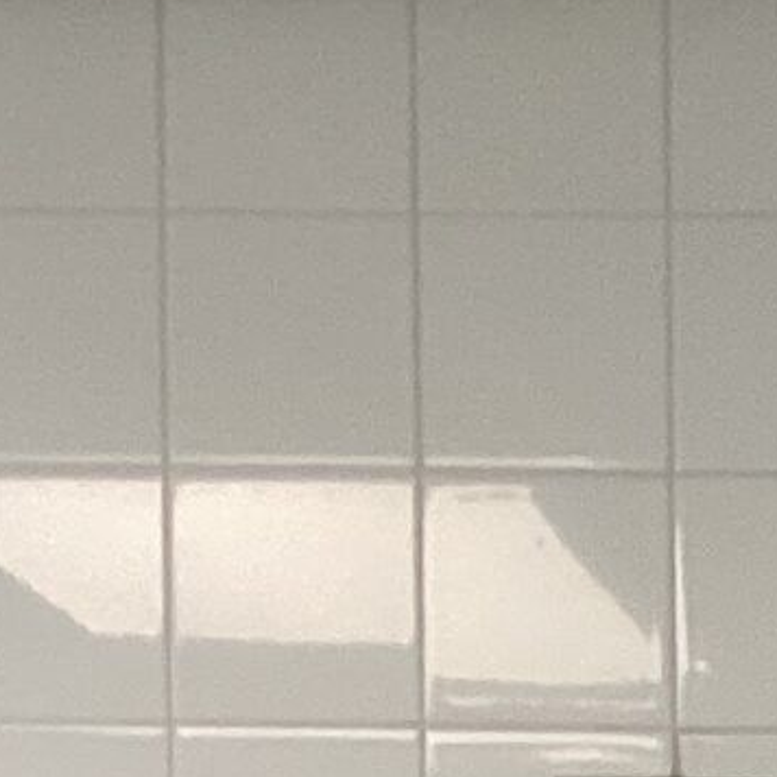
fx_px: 5003
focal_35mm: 197
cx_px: 1698
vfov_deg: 8.0
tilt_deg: -3.0
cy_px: 2060
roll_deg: -0.1
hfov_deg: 8.3
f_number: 2.4
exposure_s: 1/60
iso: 64
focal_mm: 3.3
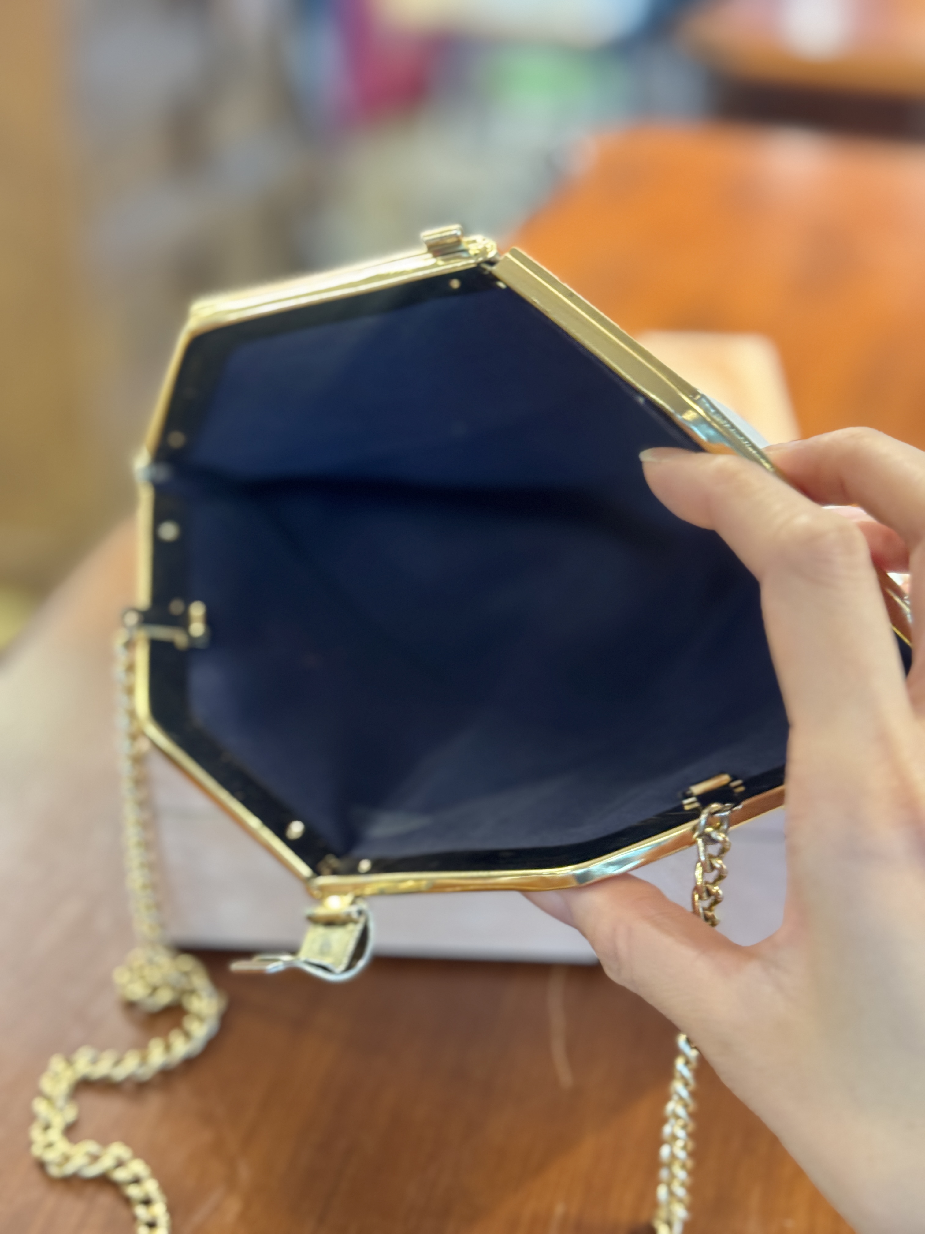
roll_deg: -2.5
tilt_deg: -30.9
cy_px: 617
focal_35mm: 48
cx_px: 462
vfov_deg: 39.7
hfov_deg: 30.3
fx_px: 1710
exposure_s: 1/50
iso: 200
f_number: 1.78
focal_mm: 6.76
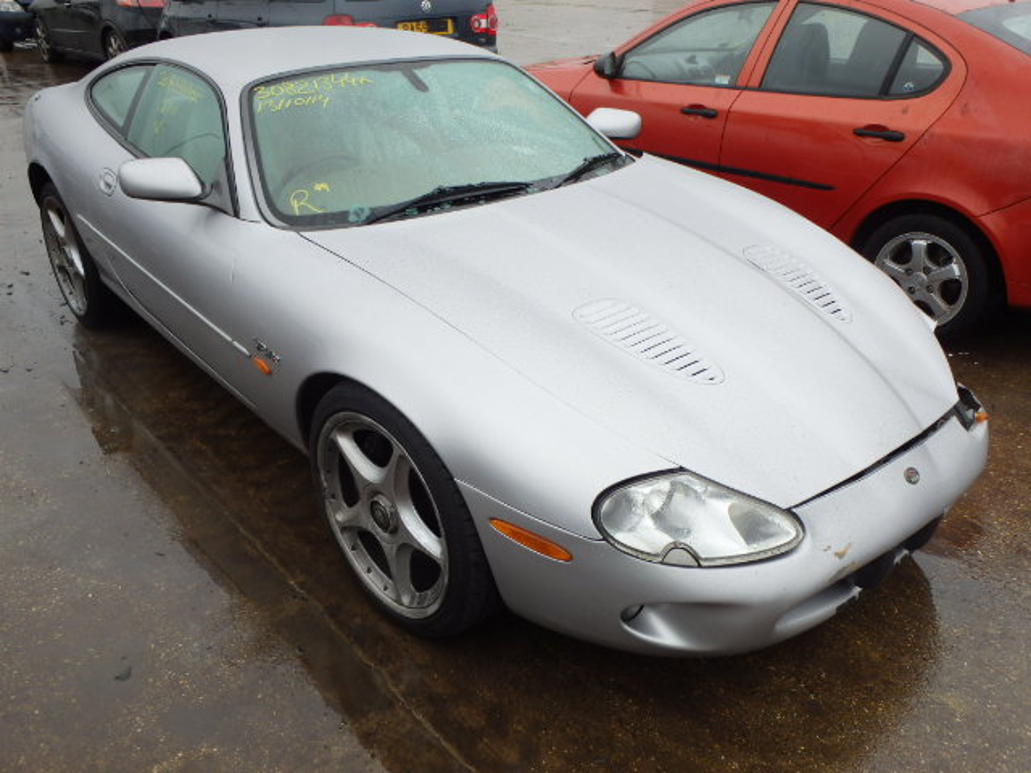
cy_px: 386
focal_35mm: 30
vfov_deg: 46.8
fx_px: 894
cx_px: 516
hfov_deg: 60.0
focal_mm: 5.4
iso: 125
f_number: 4.1
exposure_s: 1/80
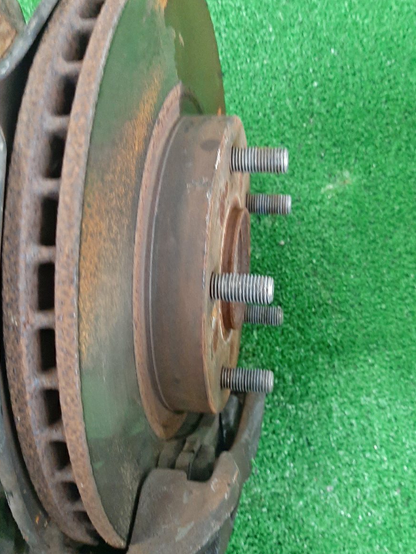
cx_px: 219
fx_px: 513
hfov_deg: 44.2
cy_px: 308
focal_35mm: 32
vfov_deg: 56.7
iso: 384
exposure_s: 1/25
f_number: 1.7
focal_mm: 3.93
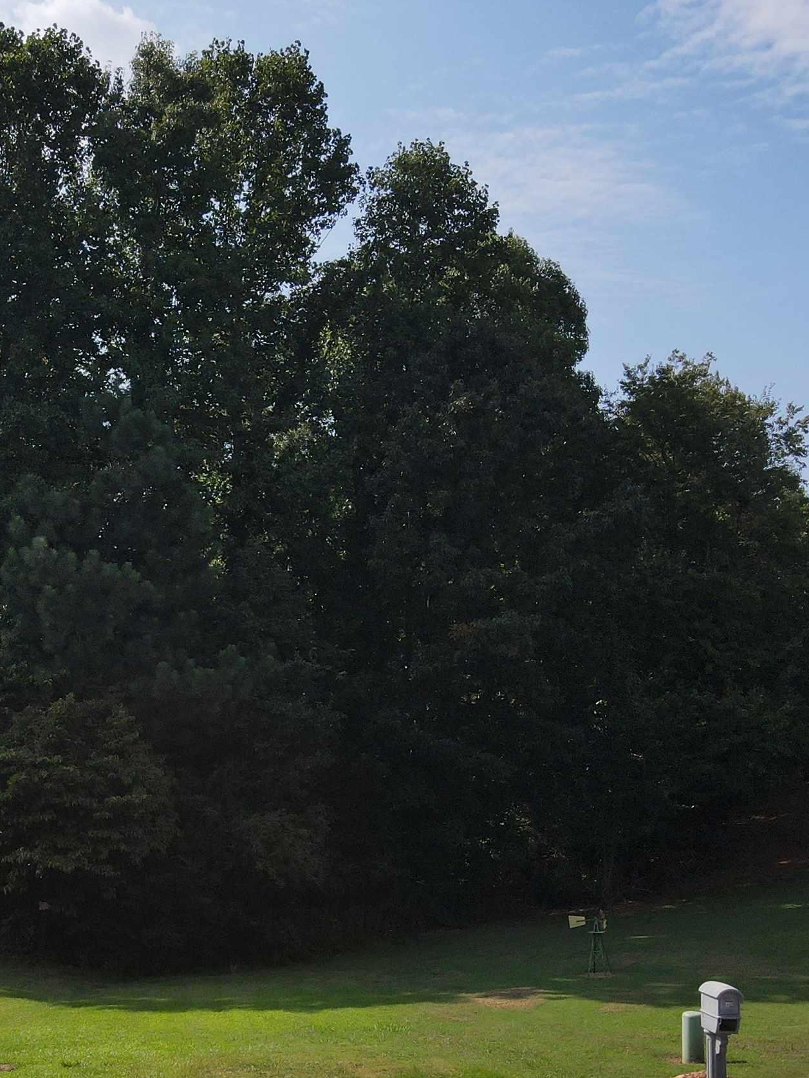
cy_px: 718
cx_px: 191
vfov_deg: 42.4
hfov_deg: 32.2
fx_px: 1371
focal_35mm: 44
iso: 100
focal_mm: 4.5
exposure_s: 1/1600
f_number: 2.8
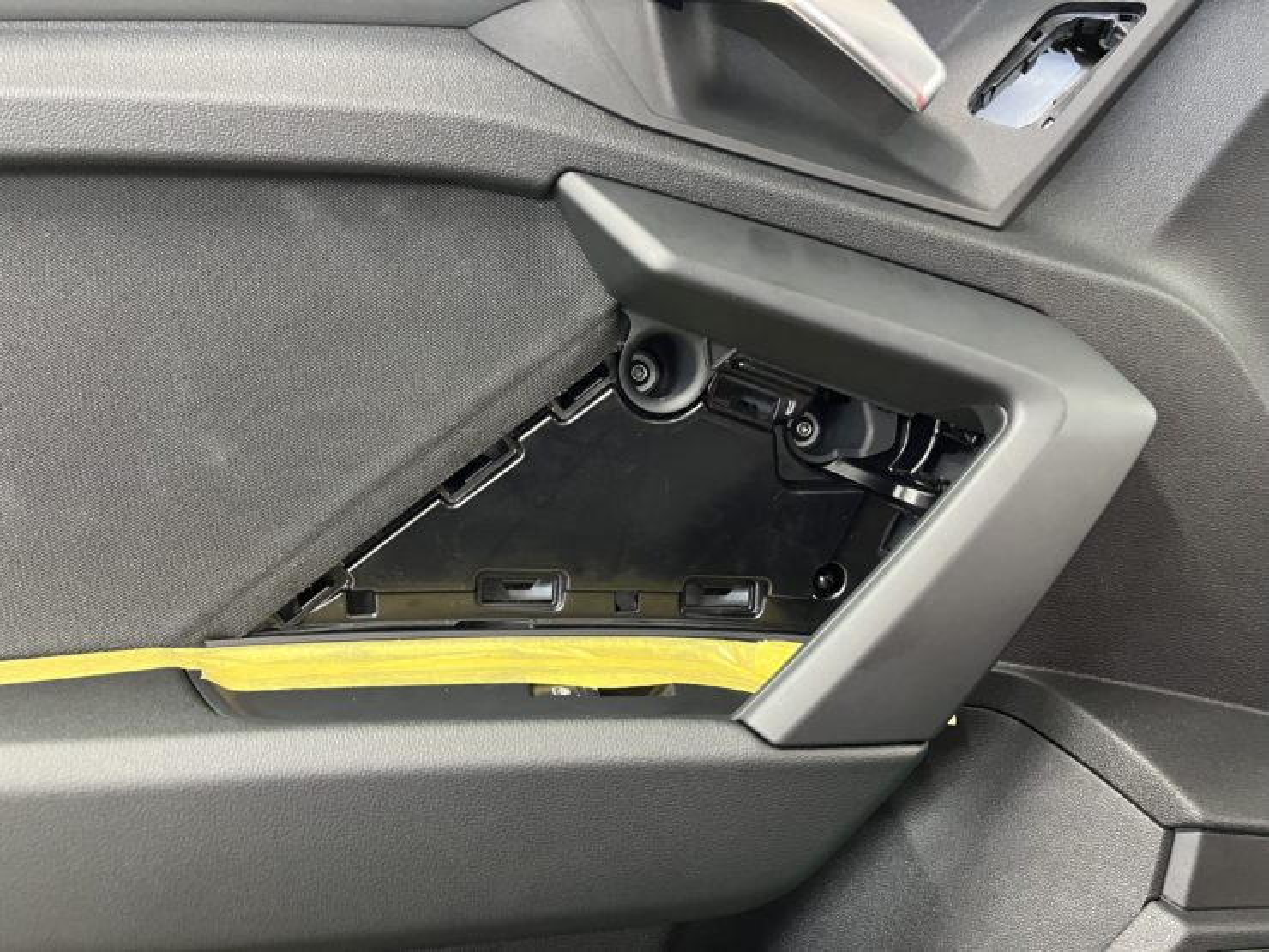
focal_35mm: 26
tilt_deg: -5.5
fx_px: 953
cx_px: 634
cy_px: 476
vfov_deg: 53.1
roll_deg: +3.4
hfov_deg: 67.3
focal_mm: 5.1
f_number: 1.6
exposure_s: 1/33
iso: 500
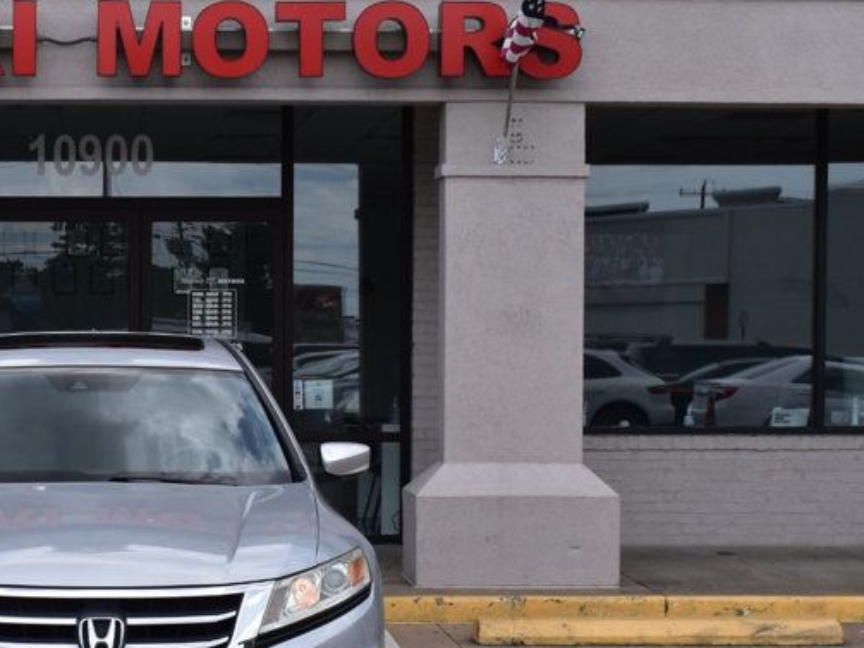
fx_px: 2196
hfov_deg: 21.9
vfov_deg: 16.7
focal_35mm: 88
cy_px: 459
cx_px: 129
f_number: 11
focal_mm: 30
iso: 400
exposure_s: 1/500
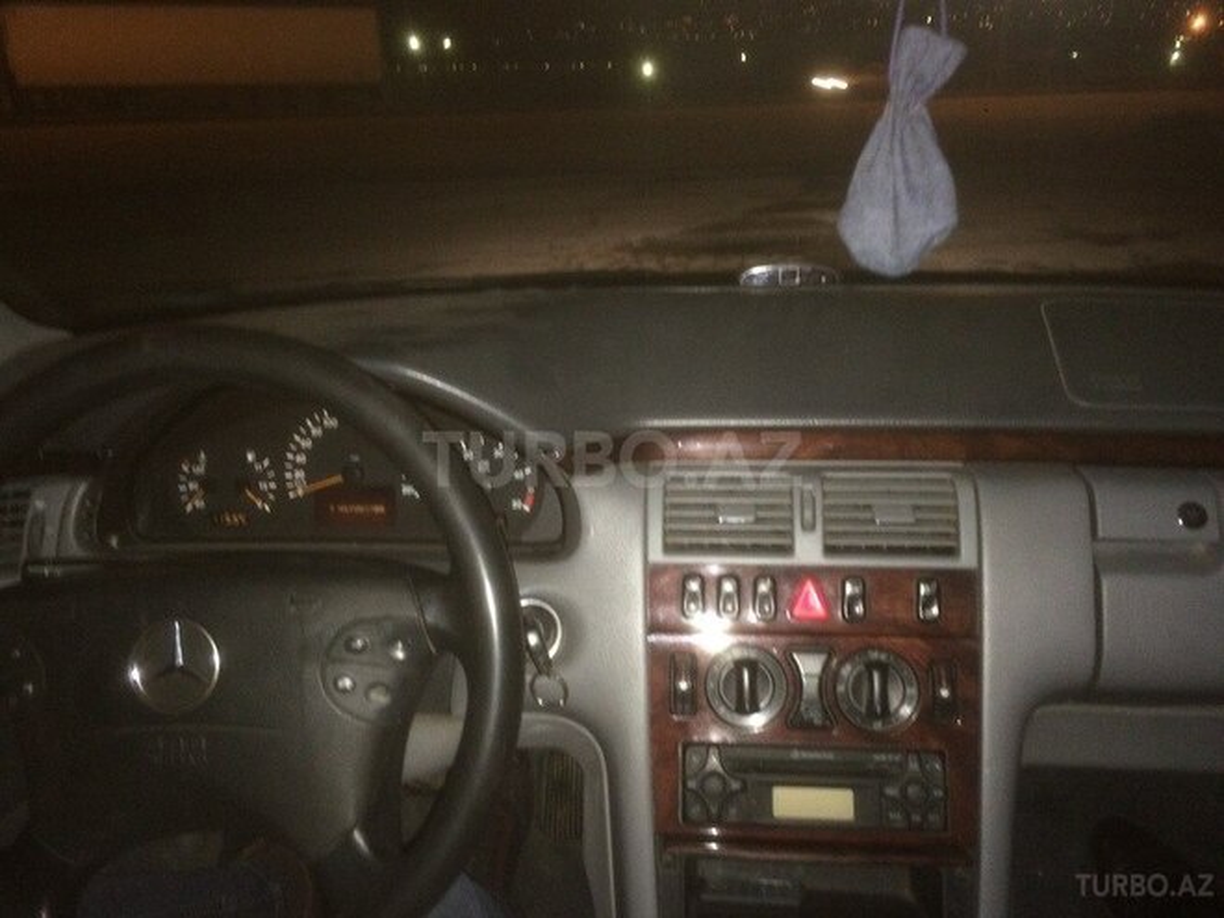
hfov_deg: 61.7
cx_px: 612
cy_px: 459
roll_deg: +0.8
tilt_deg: -19.6
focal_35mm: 29
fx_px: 1025
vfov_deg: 48.2
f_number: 2.2
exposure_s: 1/17
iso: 250
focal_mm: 4.15
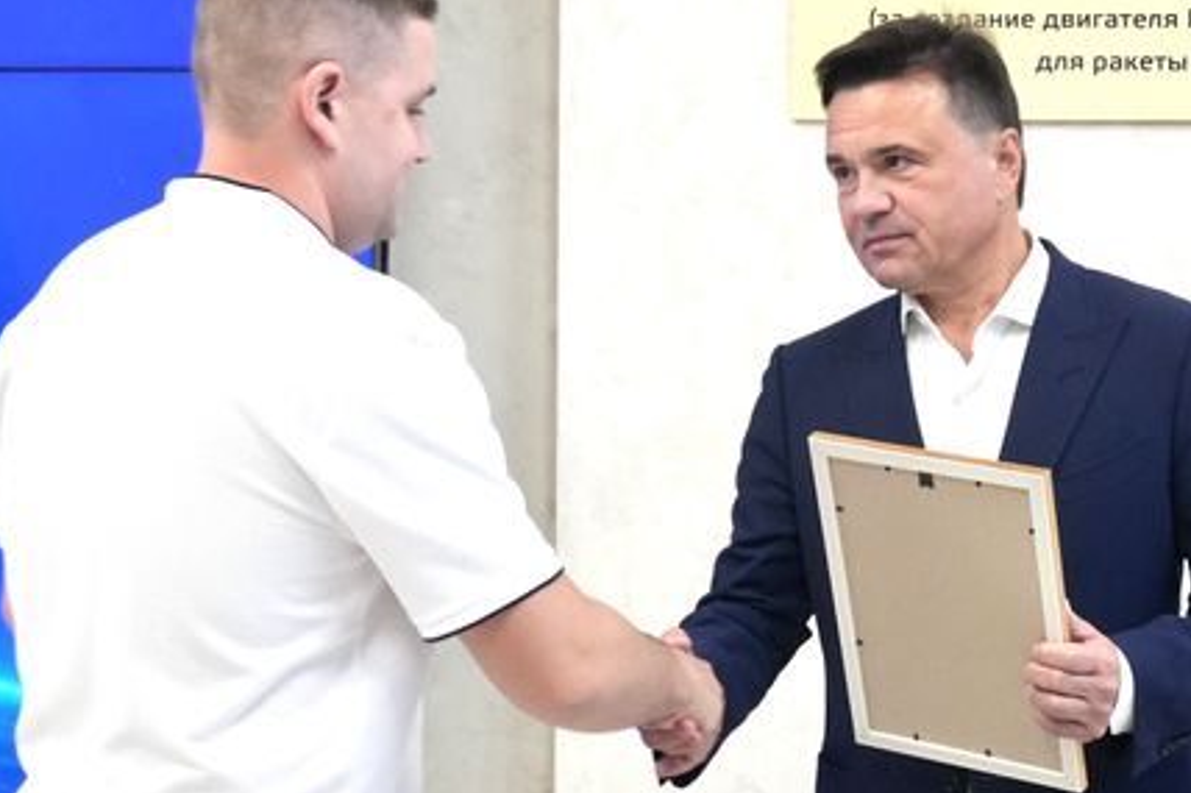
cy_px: 351
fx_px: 2811
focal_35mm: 85
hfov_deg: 23.7
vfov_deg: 16.1
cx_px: 878
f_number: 5.6
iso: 3200
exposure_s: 1/160
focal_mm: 35
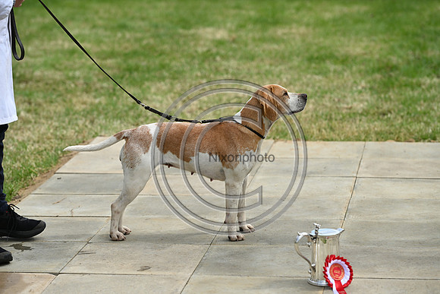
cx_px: 220
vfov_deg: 10.6
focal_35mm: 130
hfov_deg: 15.8
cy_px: 147
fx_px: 1589
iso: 140
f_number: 4.5
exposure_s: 1/1000
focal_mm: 130
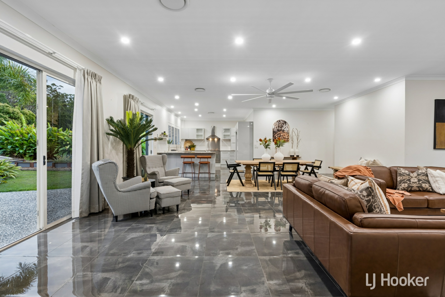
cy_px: 148
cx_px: 222
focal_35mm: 16
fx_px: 198
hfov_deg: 96.7
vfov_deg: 73.7
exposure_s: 1
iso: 100
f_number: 11
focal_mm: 16
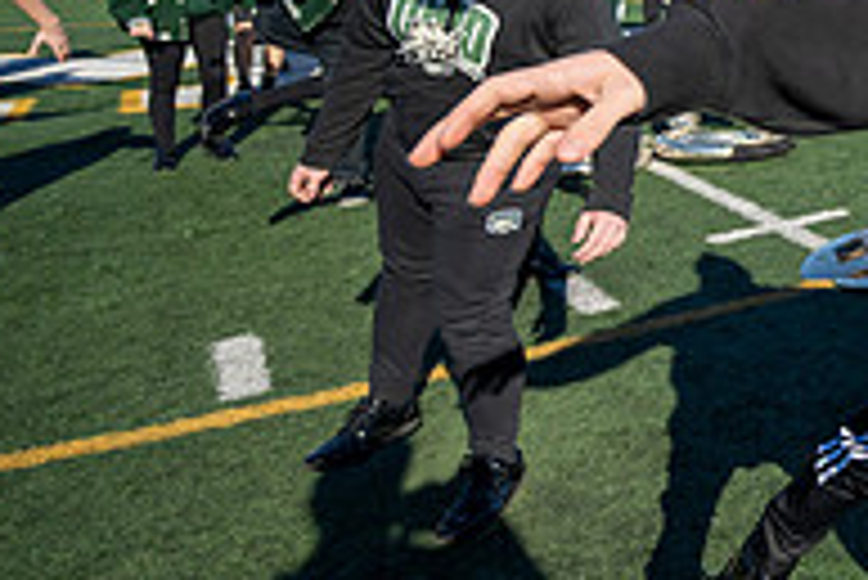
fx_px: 1013
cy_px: -25
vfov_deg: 29.4
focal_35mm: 42
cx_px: 1241
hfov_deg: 30.6
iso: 160
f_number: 4
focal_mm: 14
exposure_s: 1/2000
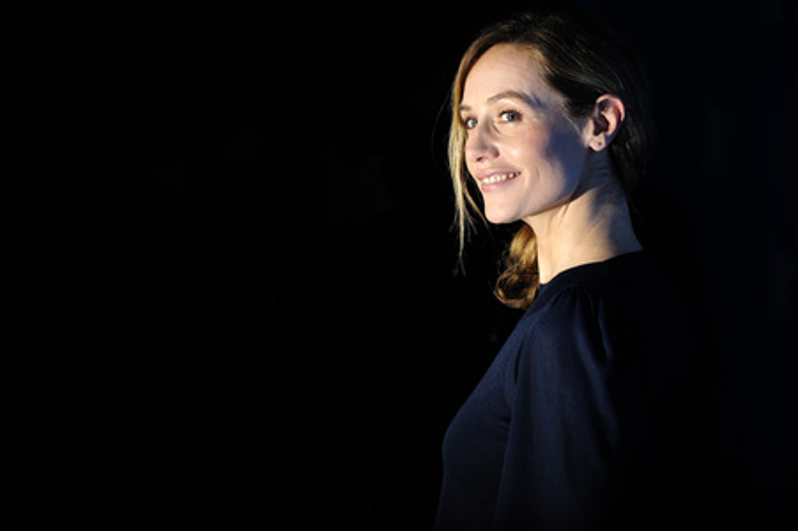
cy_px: 266
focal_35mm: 200
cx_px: 399
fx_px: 4430
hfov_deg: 10.3
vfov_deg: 6.9
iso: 200
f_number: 10
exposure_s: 1/320
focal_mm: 200
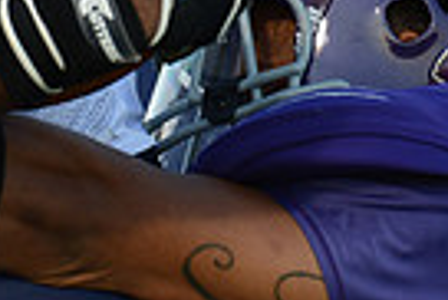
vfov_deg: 0.6
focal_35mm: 2346
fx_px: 29225
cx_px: -198
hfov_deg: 0.9
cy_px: -135
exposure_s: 1/800
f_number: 4
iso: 800
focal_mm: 550
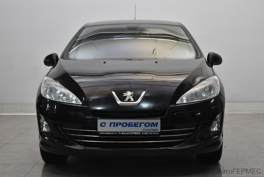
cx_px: 132
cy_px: 88
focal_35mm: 69
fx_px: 506
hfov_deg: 29.2
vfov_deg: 19.8
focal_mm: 46
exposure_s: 1/80
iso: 900
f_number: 5.3
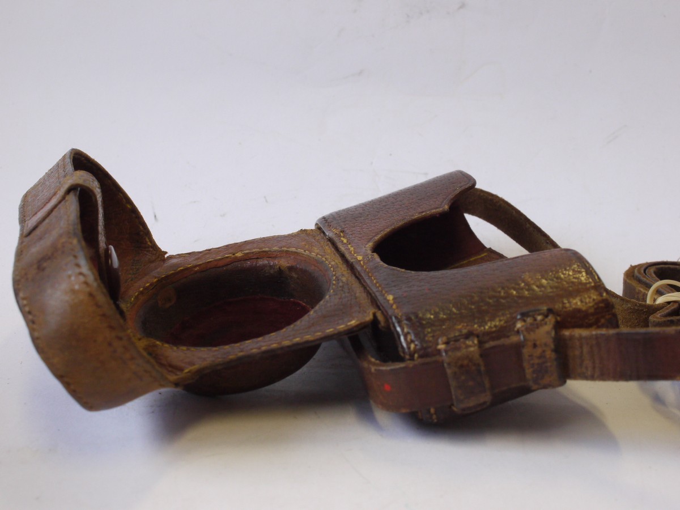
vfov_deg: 24.4
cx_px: 340
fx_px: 1179
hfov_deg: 32.2
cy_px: 255
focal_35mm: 60
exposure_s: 1/100
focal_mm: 30
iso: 800
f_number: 8
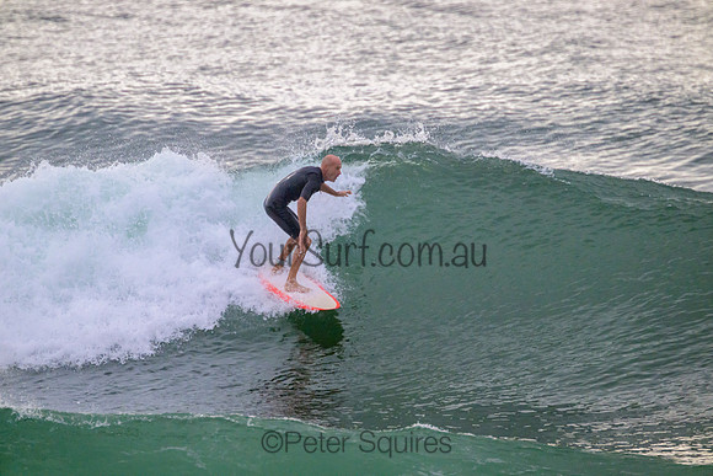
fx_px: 15847
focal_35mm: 800
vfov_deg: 1.7
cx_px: 356
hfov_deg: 2.6
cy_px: 238
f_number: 11
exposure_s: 1/2000
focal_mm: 800
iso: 2500
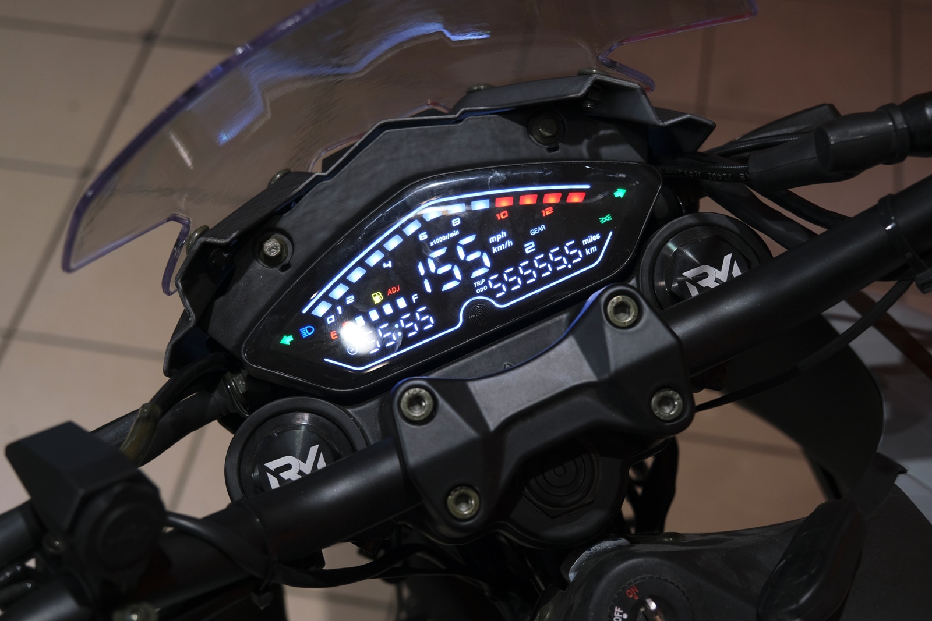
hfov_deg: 44.5
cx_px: 466
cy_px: 310
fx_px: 1139
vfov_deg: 30.5
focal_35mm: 44
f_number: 4
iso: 400
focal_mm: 29.2
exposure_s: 1/100
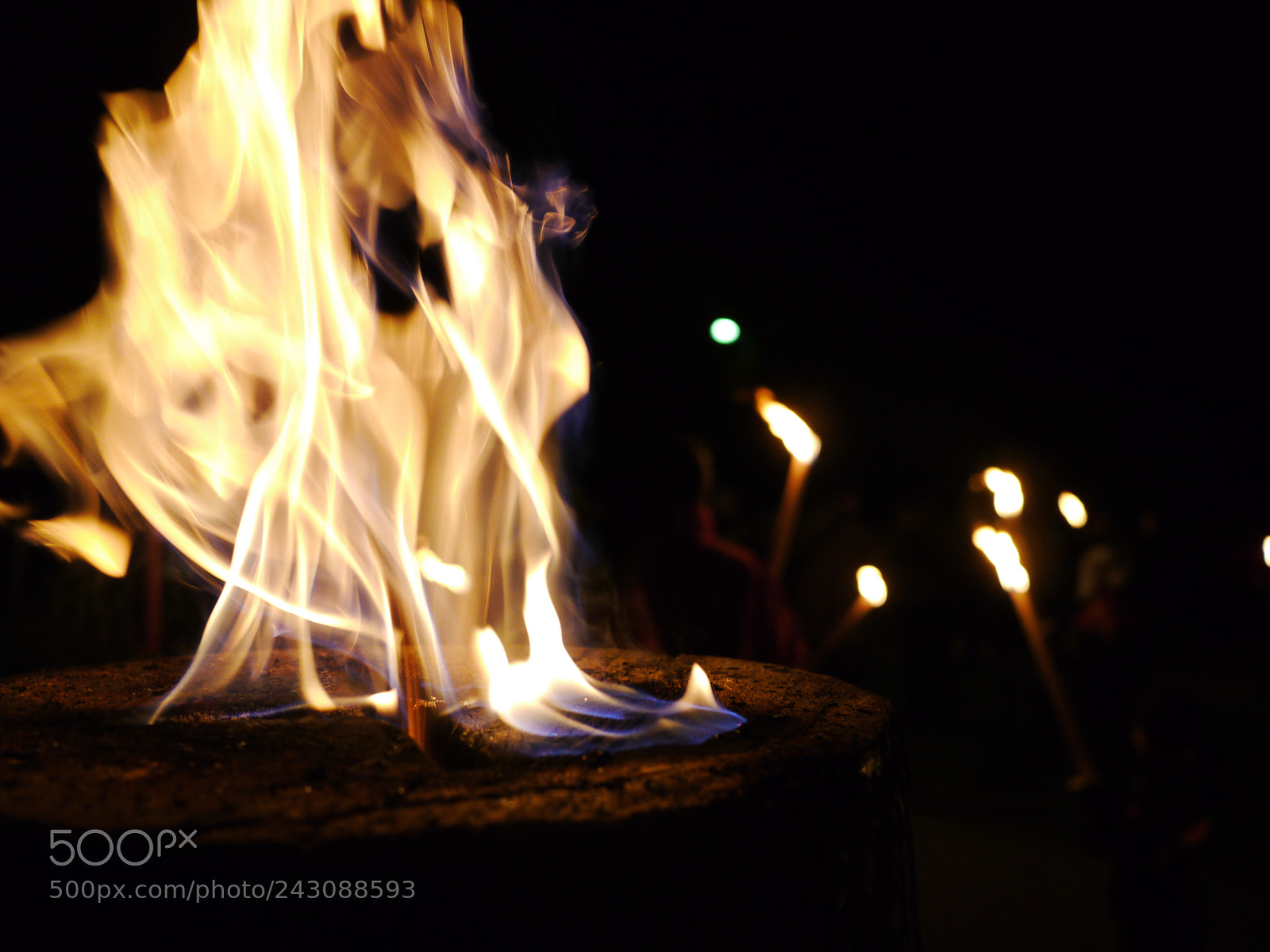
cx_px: 635
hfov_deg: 46.8
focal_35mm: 40
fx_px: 1468
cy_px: 476
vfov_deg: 36.0
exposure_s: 1/60
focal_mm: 20
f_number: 2
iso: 800
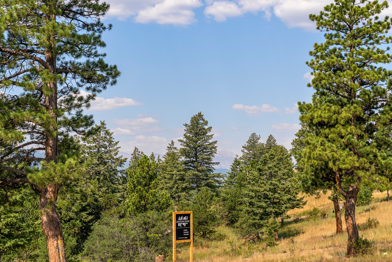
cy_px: 131
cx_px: 196
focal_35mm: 70
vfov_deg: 19.5
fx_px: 763
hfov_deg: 28.8
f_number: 7.1
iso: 640
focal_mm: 70
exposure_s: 1/1000
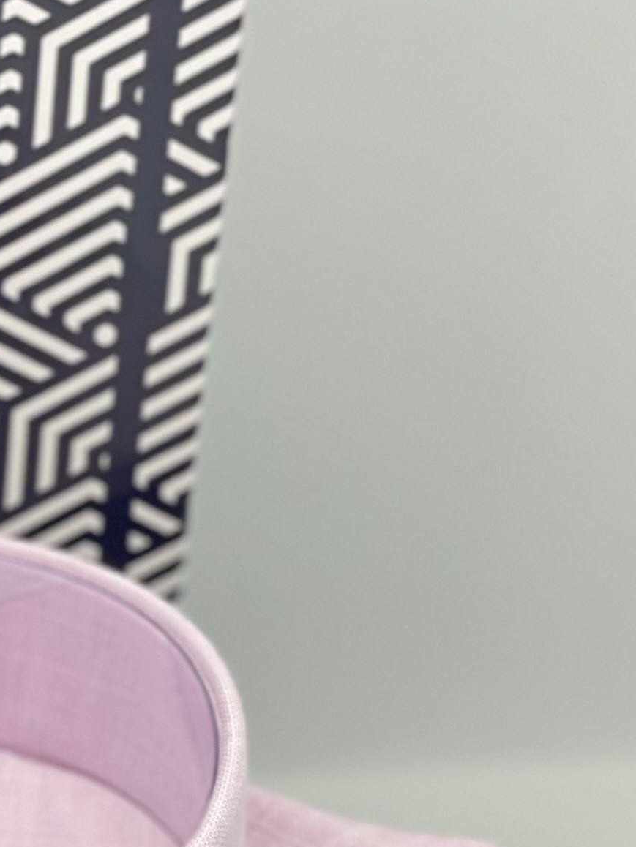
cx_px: -330
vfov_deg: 10.5
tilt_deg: -36.2
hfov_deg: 8.0
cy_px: 1349
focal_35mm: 181
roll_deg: -0.6
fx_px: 4432
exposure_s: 1/122
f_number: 2
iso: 40
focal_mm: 6
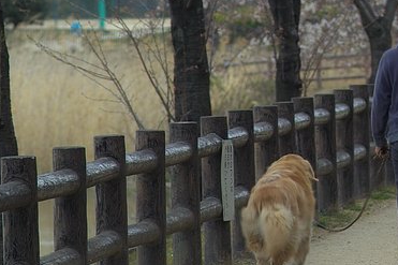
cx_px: 482
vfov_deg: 2.8
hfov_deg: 4.2
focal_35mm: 494
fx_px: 5459
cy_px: 137
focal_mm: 105
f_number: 4.5
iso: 100
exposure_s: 1/30
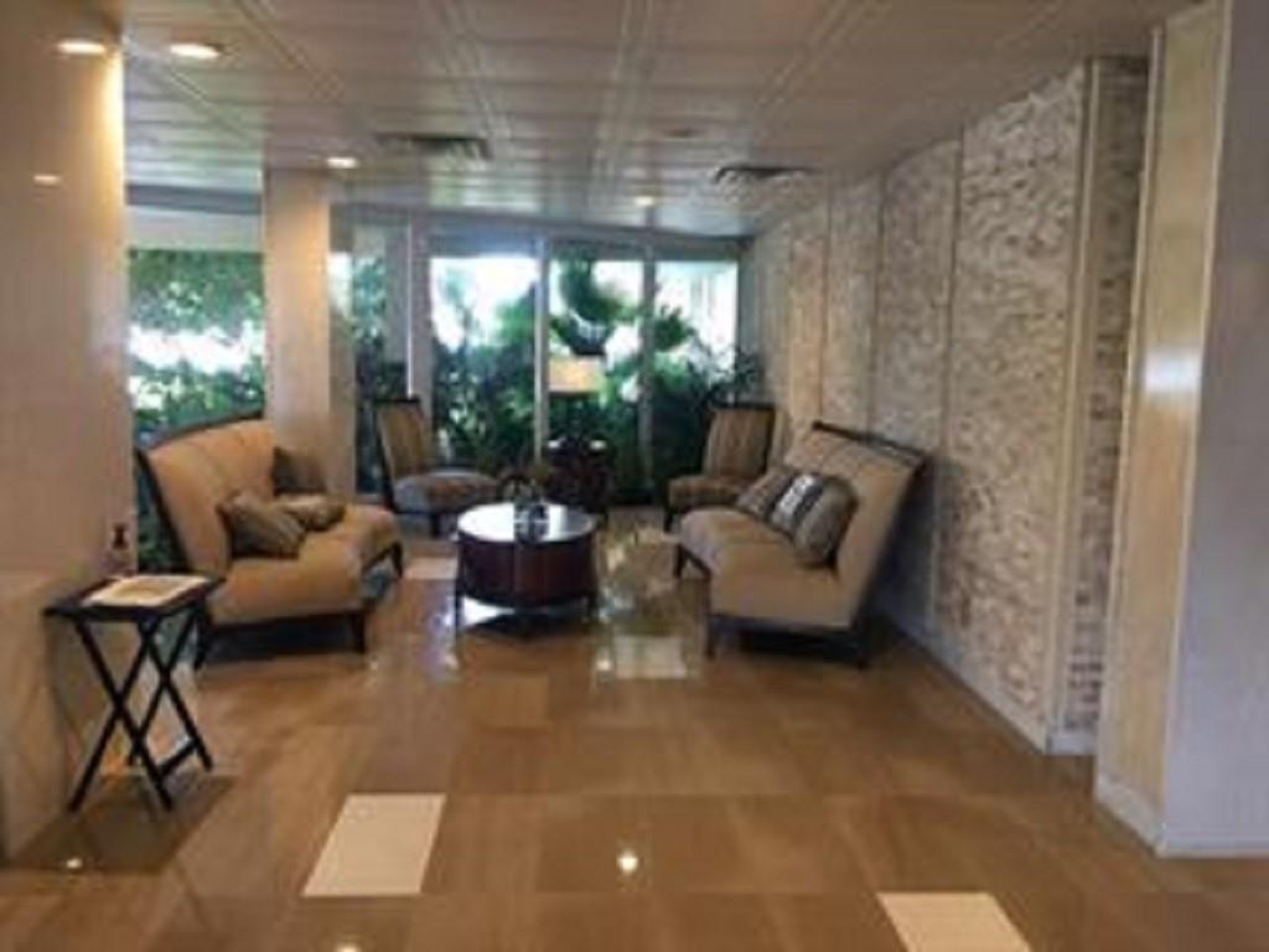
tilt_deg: -7.2
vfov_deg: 48.2
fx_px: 1063
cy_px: 476
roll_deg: -1.1
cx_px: 634
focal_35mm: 29
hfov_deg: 61.7
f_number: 2.2
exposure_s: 1/15
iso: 50
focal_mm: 4.15
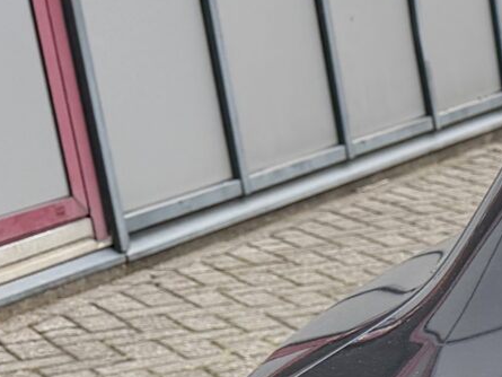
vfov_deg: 10.3
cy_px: 600
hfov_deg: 11.1
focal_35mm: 138
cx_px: 1339
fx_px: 2002
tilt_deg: -21.3
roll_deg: +0.1
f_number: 1.78
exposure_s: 1/1493
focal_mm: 6.76
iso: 80
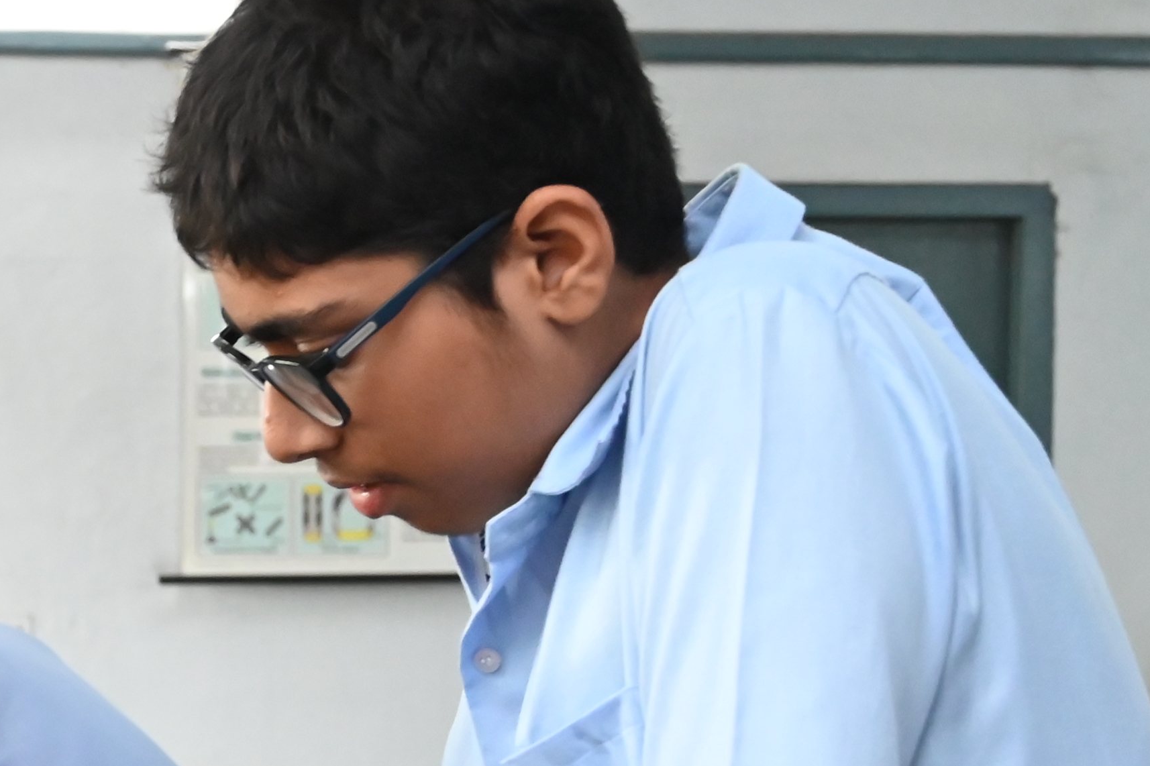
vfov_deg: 9.5
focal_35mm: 144
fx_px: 4599
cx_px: -340
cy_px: 728
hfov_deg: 13.7
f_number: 5.6
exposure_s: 1/160
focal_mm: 41
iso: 4000
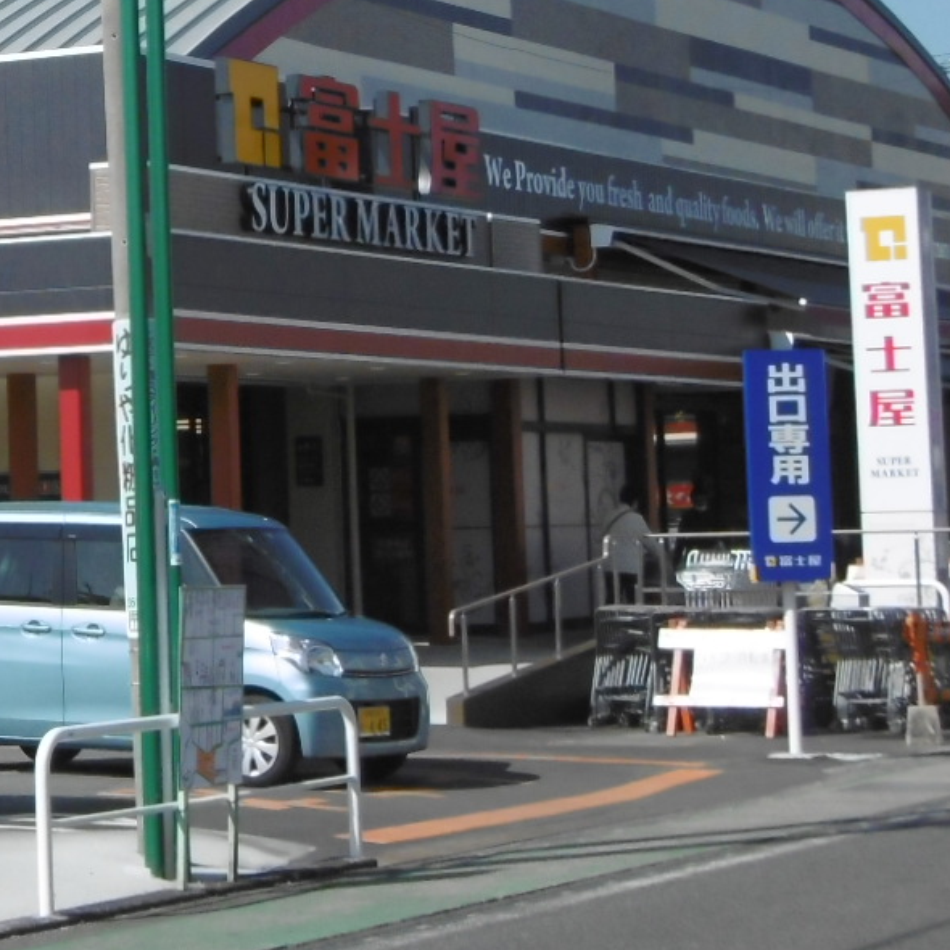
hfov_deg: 12.8
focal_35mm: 132
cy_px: 40
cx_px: -277
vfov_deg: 13.1
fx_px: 4099
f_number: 9.7
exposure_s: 1/500
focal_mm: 7.7
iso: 250
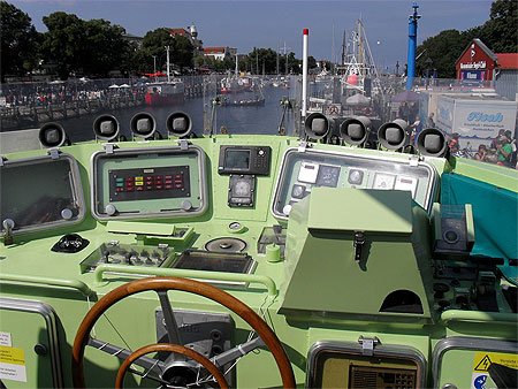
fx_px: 524
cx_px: 259
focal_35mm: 35
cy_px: 194
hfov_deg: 52.6
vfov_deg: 40.7
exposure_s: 1/500
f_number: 8.4
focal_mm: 6.3
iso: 100
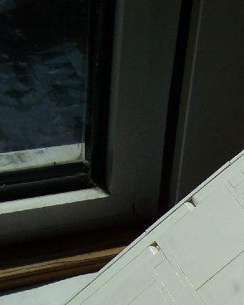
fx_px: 722
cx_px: 328
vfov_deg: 23.4
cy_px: 252
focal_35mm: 80
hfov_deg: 17.8
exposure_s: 1/1000
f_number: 5.6
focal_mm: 5.6
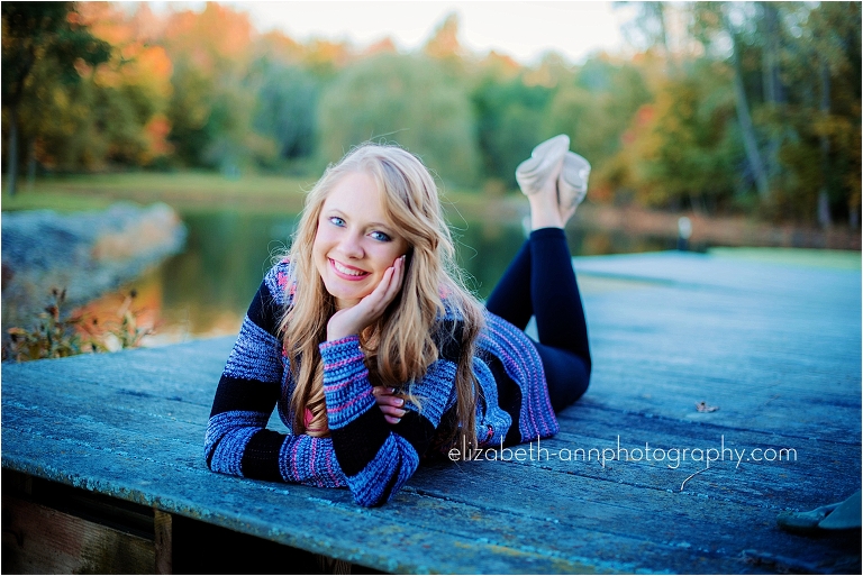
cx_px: 432
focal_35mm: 50
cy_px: 288
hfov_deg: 39.6
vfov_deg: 27.0
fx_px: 1199
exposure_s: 1/400
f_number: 2
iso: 200
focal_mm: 50
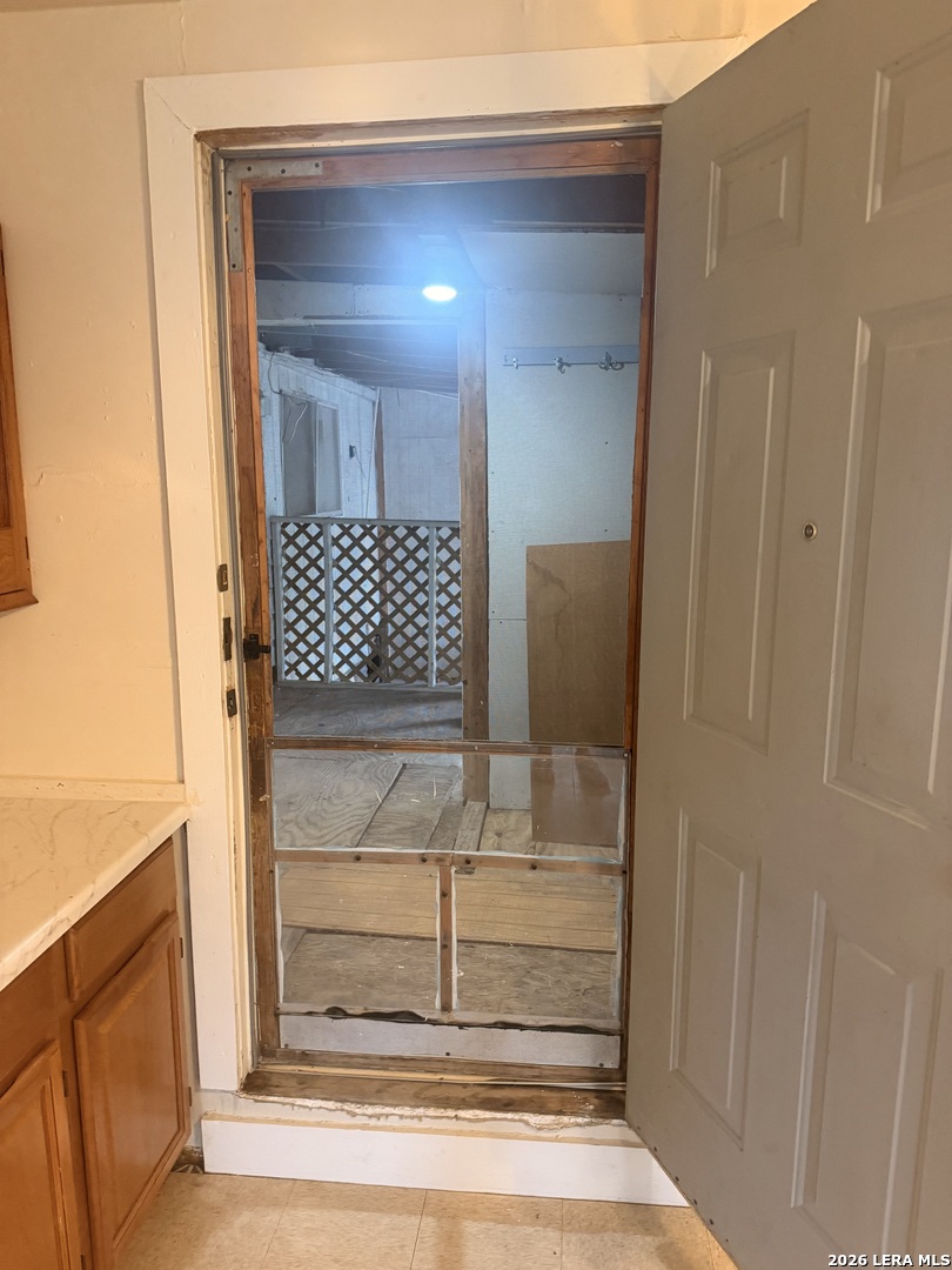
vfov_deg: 71.6
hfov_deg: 56.8
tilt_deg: -9.6
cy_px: 635
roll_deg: -1.0
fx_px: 880
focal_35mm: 24
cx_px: 476
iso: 400
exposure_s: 1/60
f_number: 1.78
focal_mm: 6.76
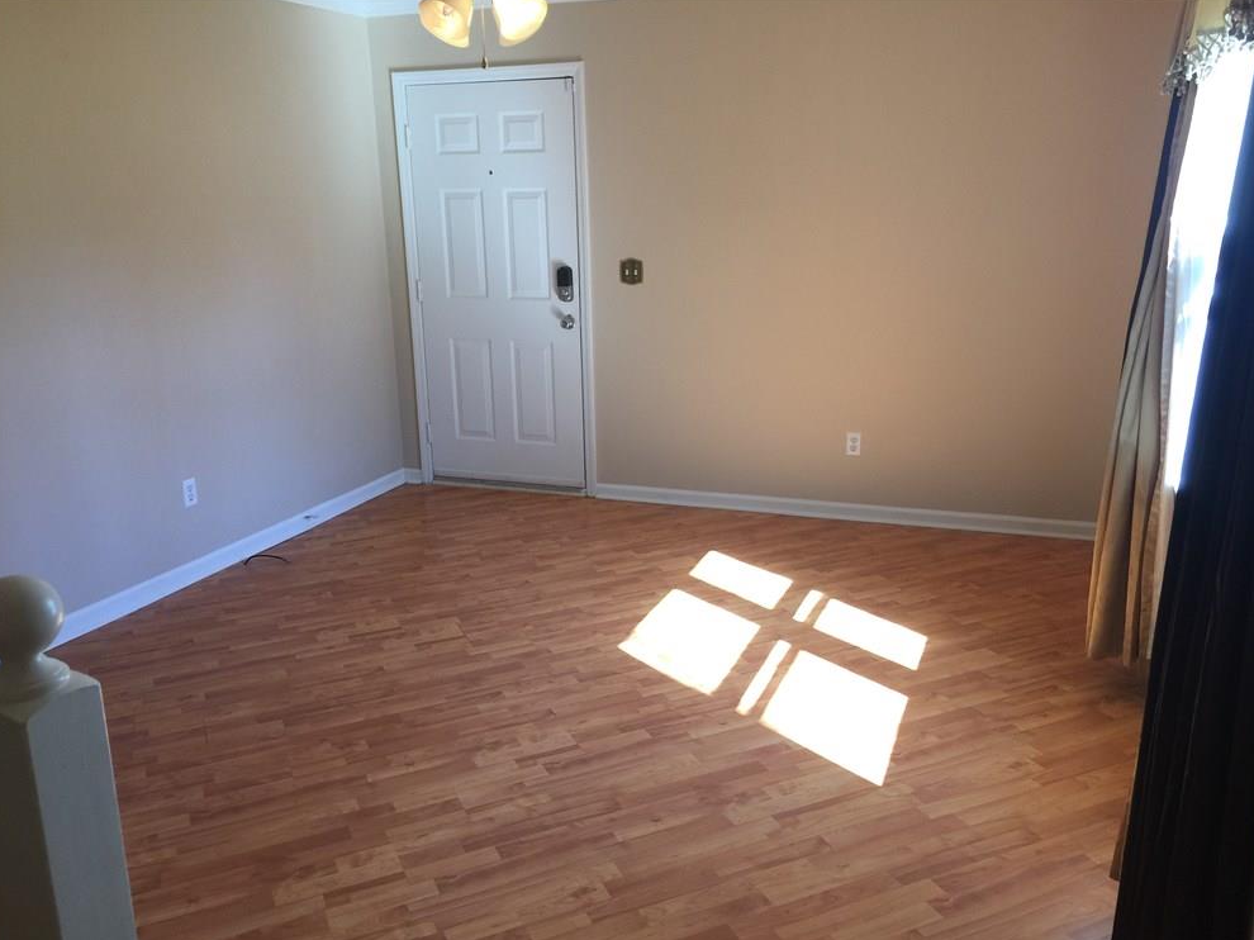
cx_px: 637
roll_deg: +1.0
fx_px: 1087
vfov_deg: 46.8
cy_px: 480
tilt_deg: -14.4
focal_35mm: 30
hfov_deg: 60.0
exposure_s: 1/30
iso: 32
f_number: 2.2
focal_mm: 4.15
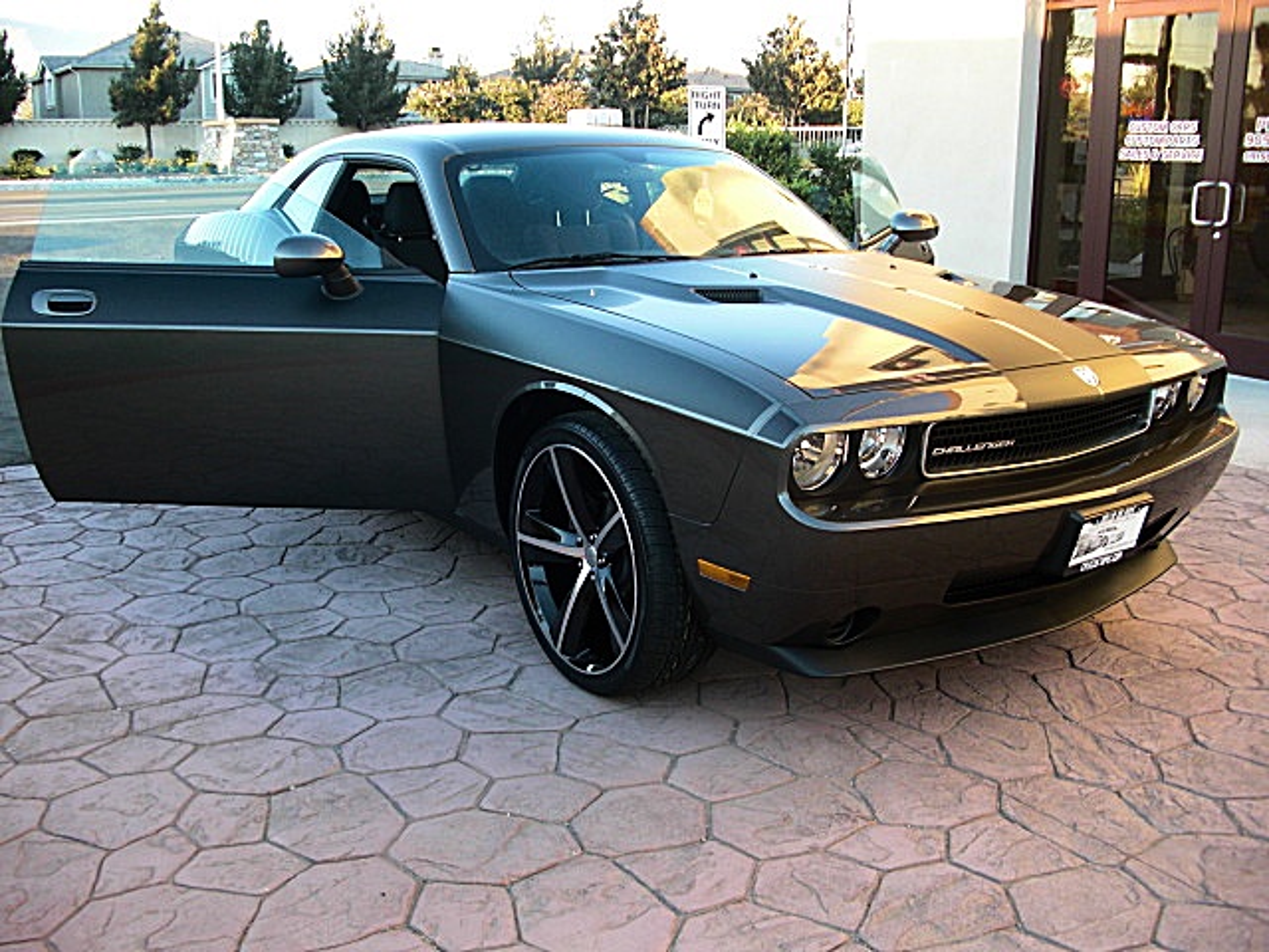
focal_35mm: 36
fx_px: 1320
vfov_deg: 39.7
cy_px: 476
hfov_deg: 51.4
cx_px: 634
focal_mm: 6.3
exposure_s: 1/60
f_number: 2.8
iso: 100
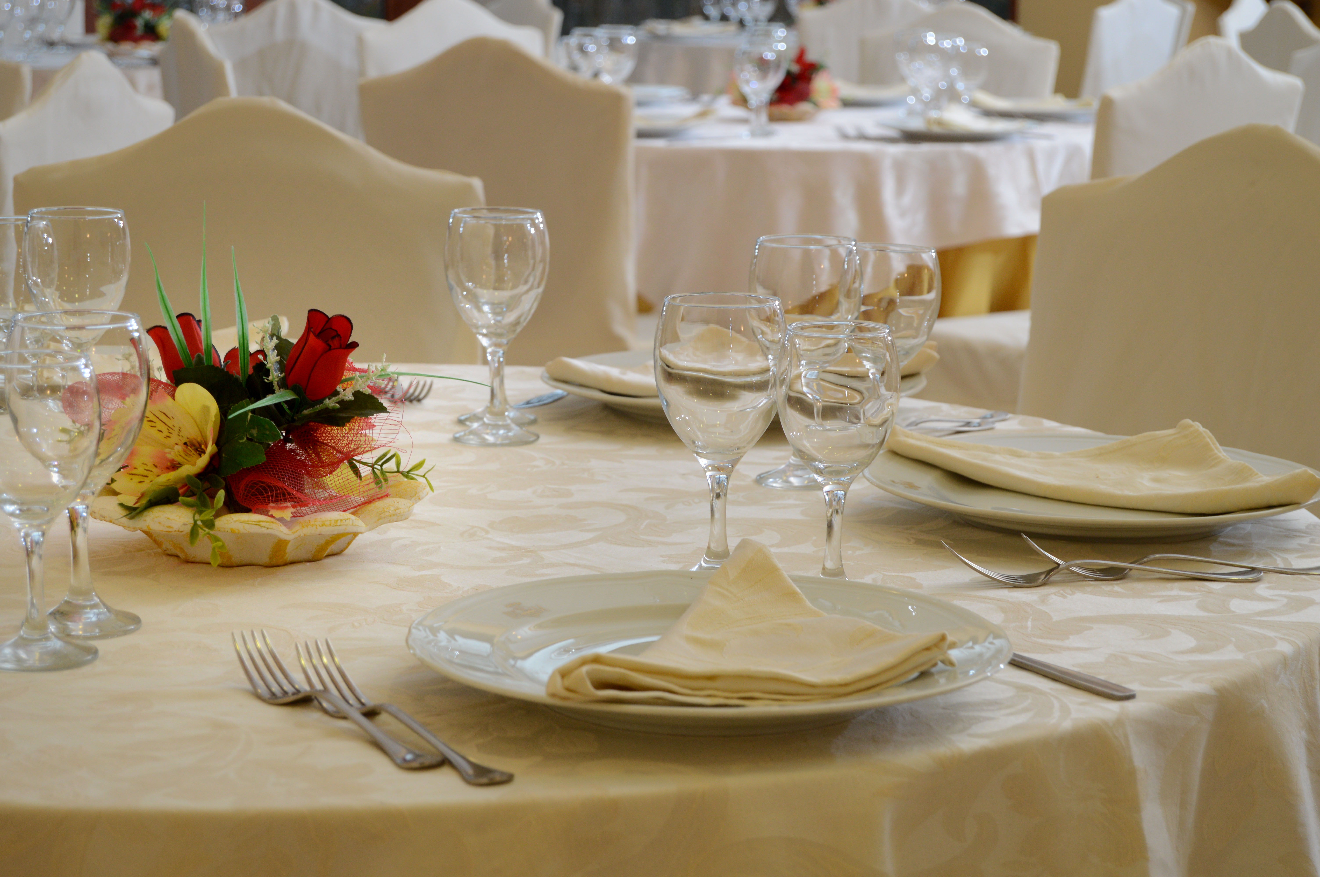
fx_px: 3022
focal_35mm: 82
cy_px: 438
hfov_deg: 24.6
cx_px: 660
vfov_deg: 16.5
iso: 400
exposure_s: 1/60
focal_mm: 55
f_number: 5.6
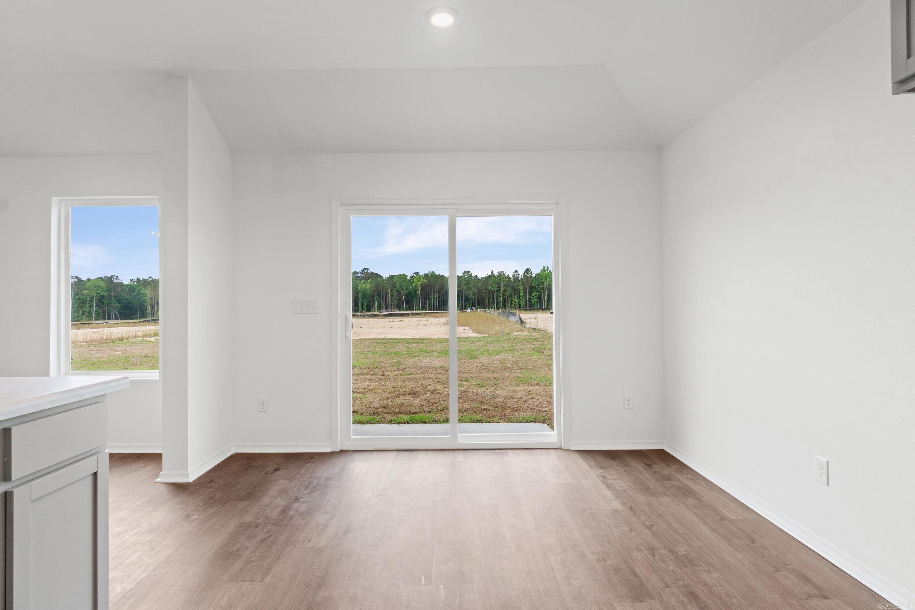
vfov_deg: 67.4
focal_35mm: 18
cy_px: 305
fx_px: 457
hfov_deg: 90.0
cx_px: 458
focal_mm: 12
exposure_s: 1/20
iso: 250
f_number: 9
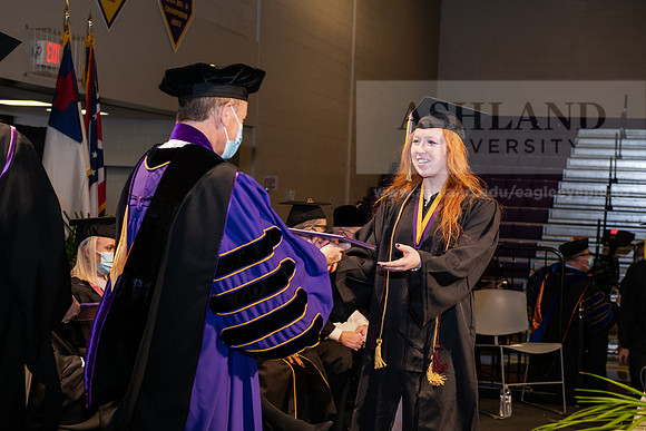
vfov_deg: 20.6
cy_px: 216
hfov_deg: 30.5
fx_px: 1185
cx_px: 323
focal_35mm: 66
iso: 1600
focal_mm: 66
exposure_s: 1/200
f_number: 6.3
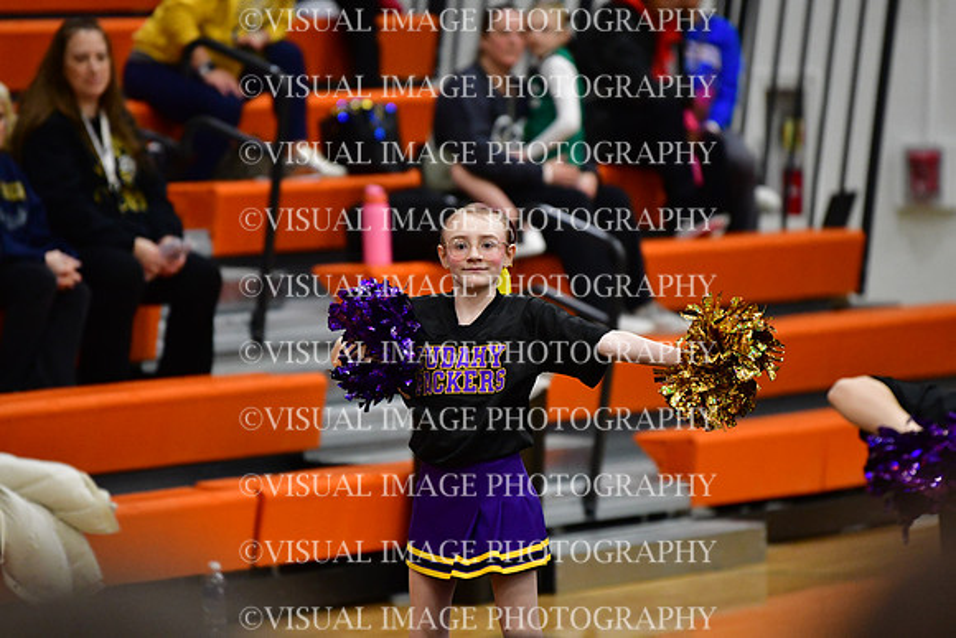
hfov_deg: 6.9
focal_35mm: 300
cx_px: 478
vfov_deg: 4.6
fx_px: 7968
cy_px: 319
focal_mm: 200
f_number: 2.8
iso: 4000
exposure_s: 1/800
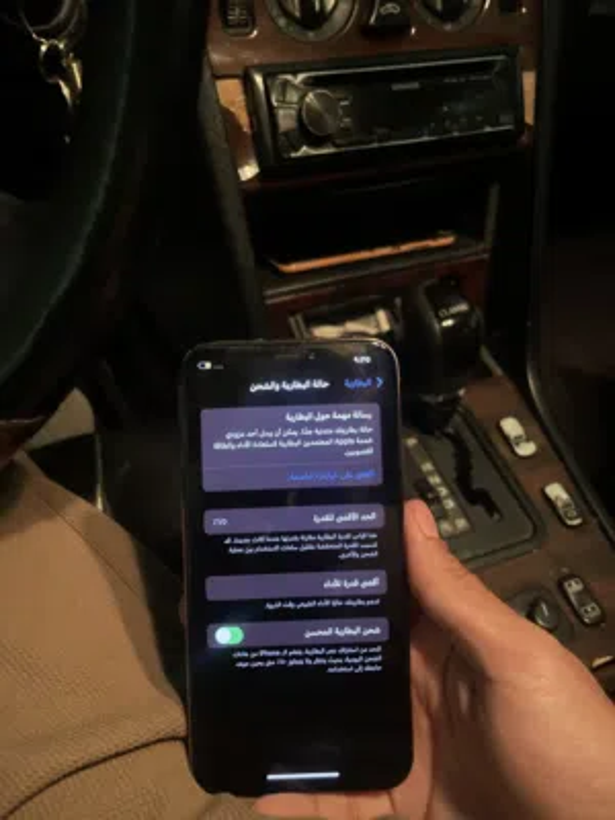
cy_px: 410
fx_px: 616
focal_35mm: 26
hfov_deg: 53.1
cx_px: 308
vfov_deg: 67.3
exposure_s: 1/15
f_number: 1.6
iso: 1000
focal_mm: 4.2
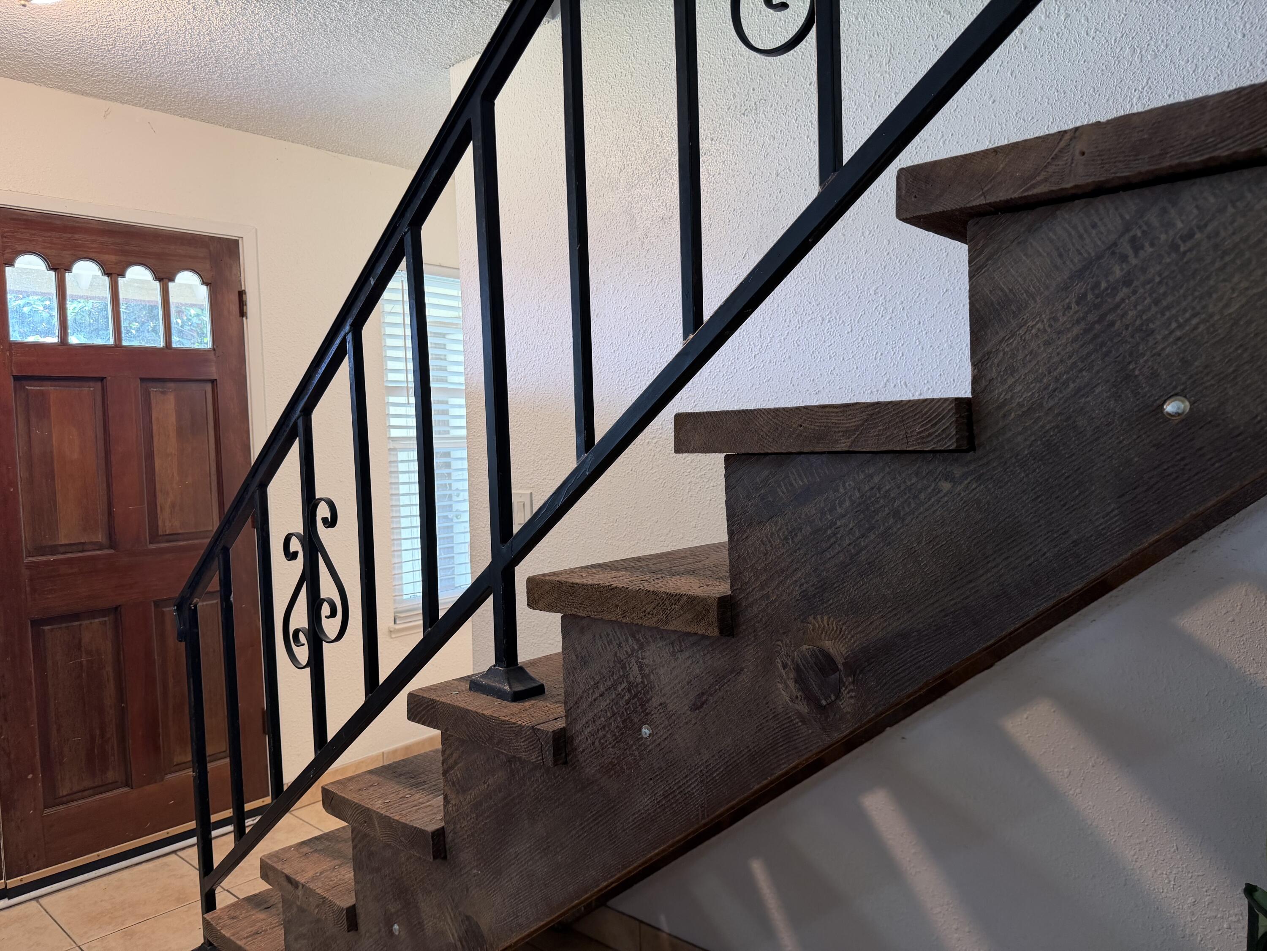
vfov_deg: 56.8
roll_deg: +1.6
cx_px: 634
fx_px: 878
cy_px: 476
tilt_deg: -4.4
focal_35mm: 24
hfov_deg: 71.6
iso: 160
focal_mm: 6.76
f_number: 1.78
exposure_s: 1/60
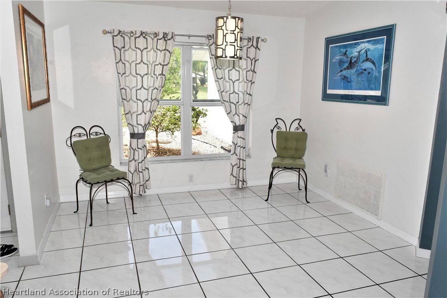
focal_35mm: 27
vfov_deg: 47.9
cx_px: 224
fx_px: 335
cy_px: 149
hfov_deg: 67.4
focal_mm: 18
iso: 1250
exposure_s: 1/250
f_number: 10
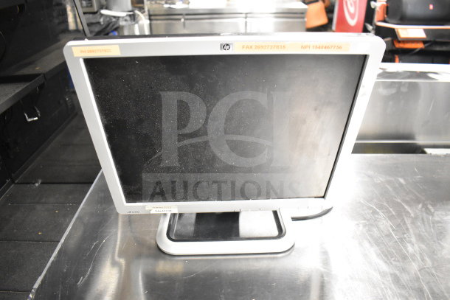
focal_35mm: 27
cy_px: 150
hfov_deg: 67.4
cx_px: 225
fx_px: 338
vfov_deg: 48.0
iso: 4500
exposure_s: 1/30
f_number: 3.5
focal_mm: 18
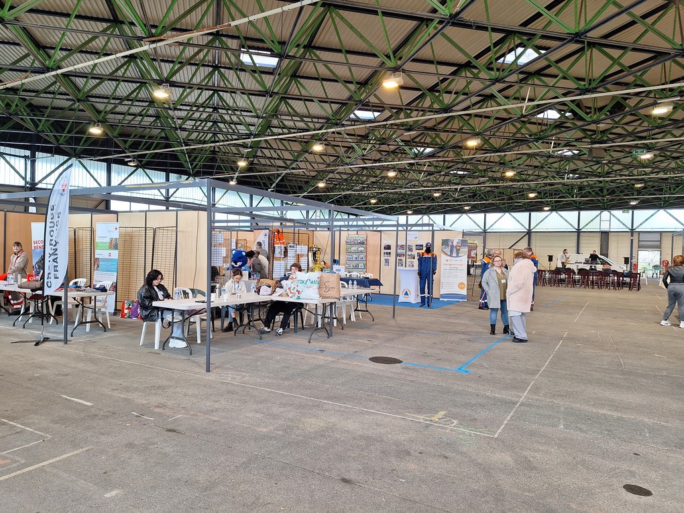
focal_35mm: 23
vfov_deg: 58.9
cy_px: 256
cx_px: 342
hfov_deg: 73.9
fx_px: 454
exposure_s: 1/50
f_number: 1.8
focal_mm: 5.54
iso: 50
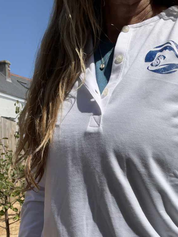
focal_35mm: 47
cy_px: 185
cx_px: 136
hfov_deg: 30.3
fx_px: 322
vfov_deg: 39.1
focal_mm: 2.7
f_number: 2.2
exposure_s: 1/2825
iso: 32
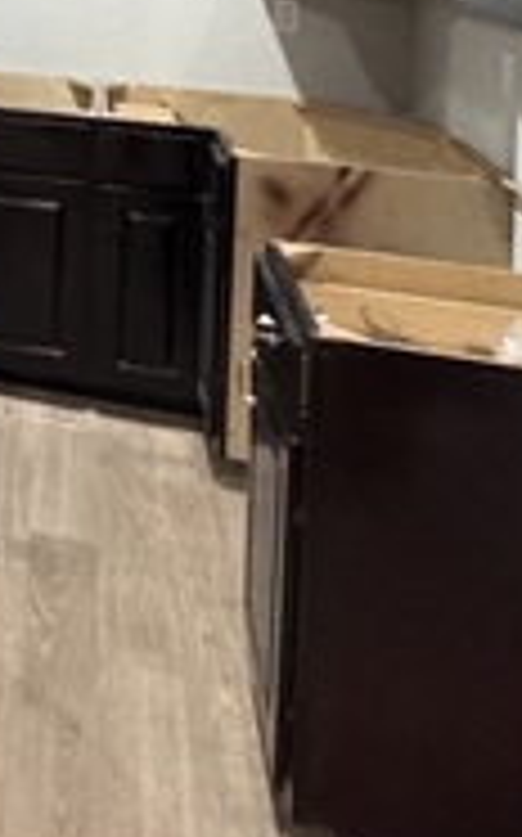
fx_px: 1163
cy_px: -108
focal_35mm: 51
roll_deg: -1.4
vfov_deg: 33.8
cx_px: -356
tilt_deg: -2.6
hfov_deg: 20.0
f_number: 2.2
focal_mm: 2.22
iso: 500
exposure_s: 1/60
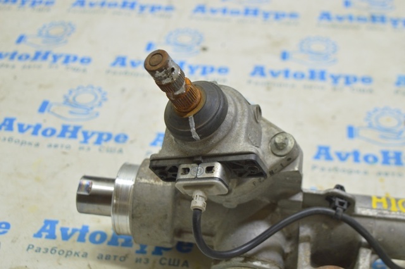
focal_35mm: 60
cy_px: 134
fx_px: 674
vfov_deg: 22.6
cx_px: 202
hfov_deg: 33.4
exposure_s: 1/20
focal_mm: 40
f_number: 5.6
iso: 400
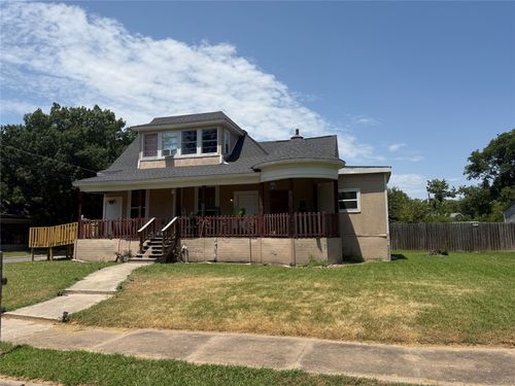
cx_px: 258
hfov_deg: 71.6
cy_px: 193
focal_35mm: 24
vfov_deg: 56.8
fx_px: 357
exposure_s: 1/6173
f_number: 1.78
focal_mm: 6.76
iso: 80
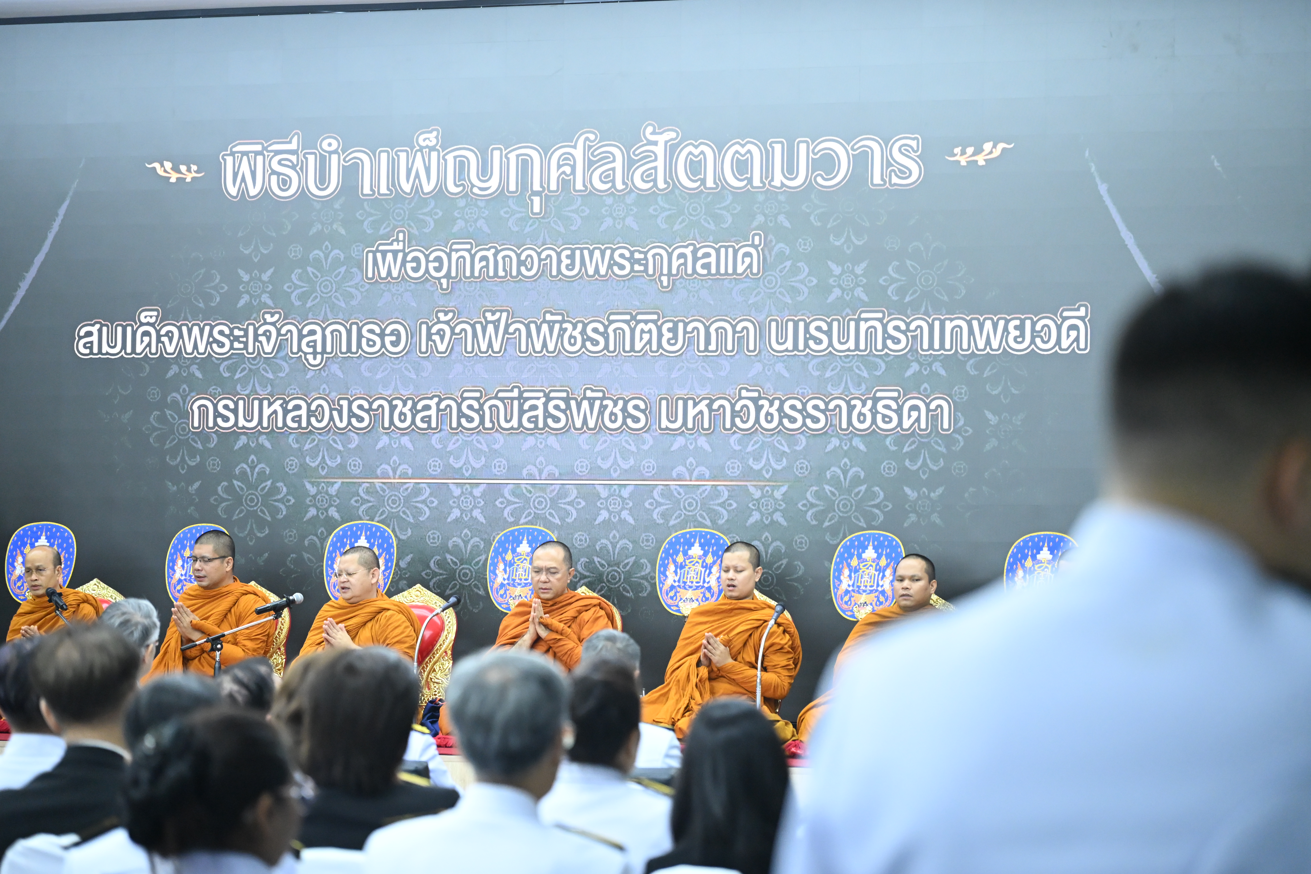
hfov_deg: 17.1
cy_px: 437
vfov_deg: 11.4
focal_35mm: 120
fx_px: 4370
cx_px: 656
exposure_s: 1/250
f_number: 4
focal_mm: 120
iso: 6400
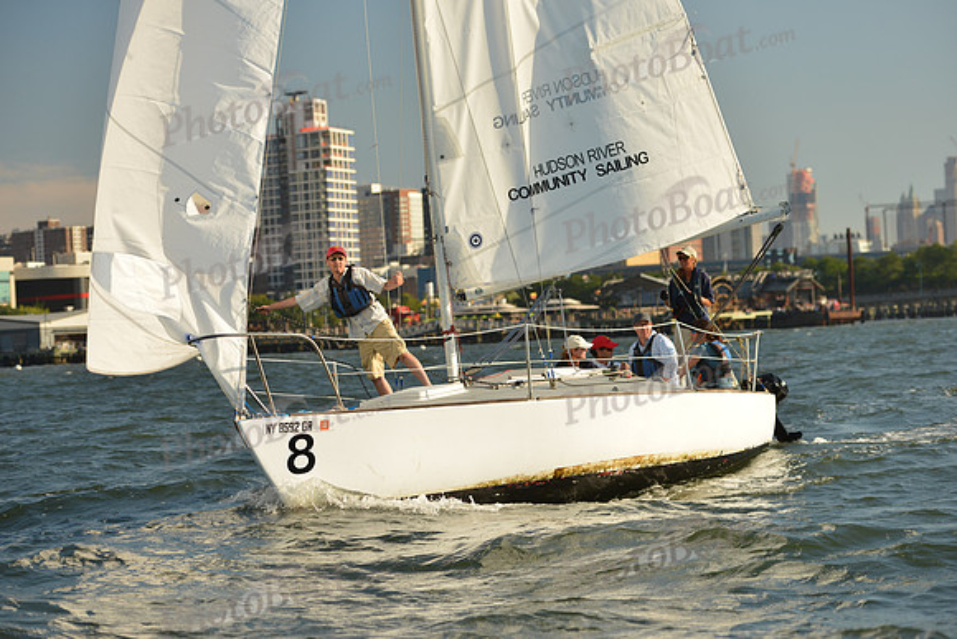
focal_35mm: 95
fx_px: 2526
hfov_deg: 21.5
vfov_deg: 14.4
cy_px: 320
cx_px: 478
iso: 400
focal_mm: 95
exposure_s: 1/1250
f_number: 4.5
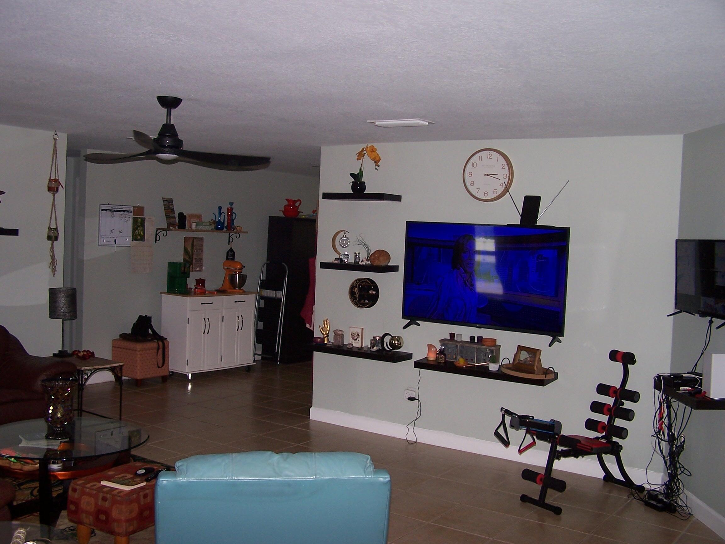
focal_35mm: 38
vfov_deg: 37.7
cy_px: 272
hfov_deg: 49.0
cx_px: 362
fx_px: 796
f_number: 2.8
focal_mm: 6.3
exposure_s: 1/60
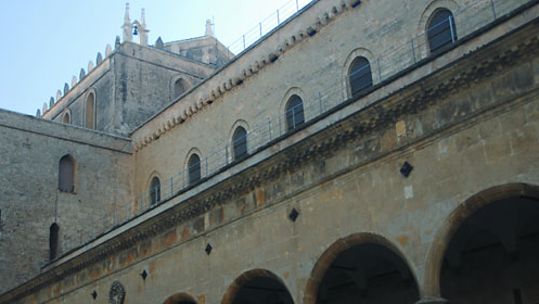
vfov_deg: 23.5
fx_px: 729
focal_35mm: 51
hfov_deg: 40.4
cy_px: 191
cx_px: 214
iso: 200
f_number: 3.8
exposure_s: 1/400
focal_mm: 26
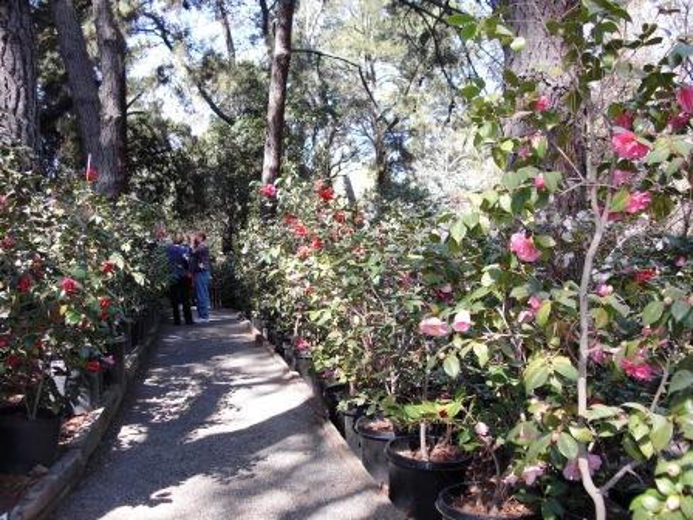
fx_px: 721
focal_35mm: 36
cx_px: 346
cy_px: 260
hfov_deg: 51.4
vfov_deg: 39.7
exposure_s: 1/125
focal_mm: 6.3
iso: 50
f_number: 2.8
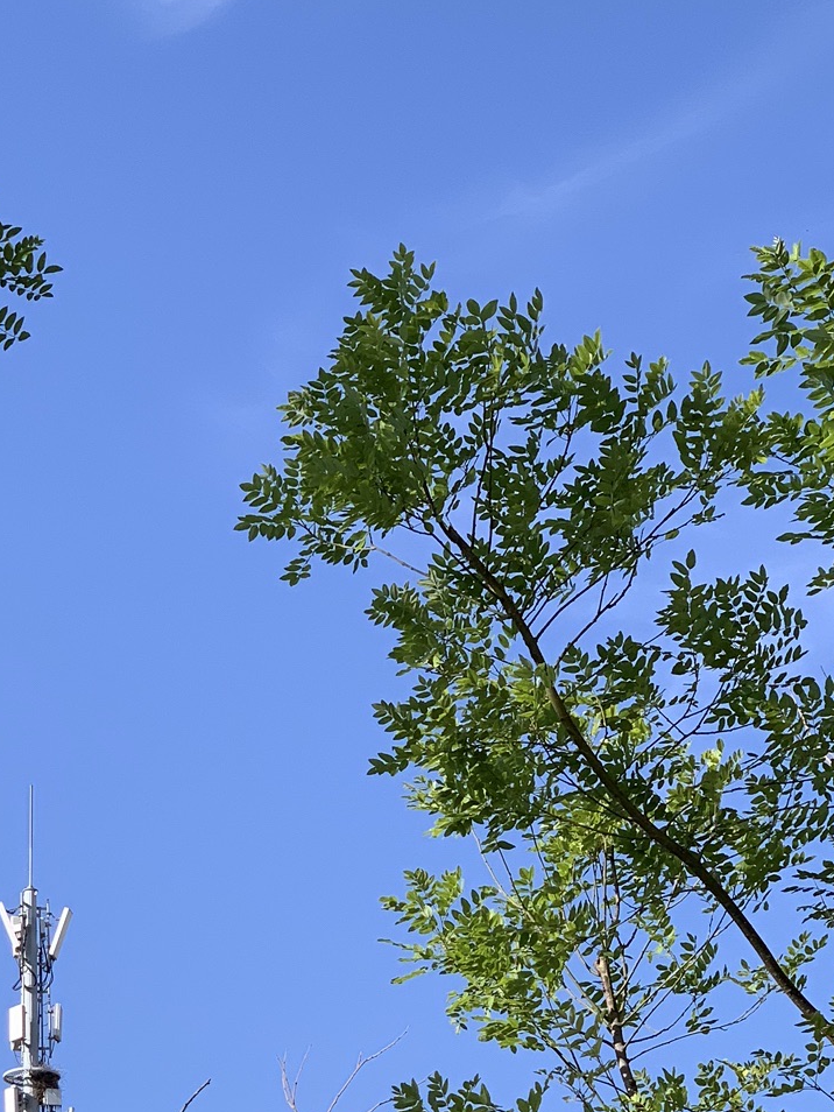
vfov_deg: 17.8
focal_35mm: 109
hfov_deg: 13.5
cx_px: 132
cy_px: 950
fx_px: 3500
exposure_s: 1/727
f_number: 2.4
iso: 16
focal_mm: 6
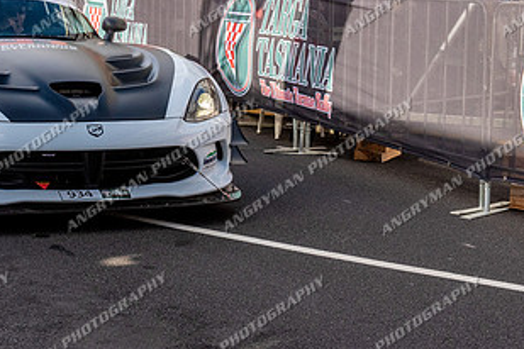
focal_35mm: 94
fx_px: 1368
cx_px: 115
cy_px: 82
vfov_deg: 14.5
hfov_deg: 21.4
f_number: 10
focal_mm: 50
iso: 1250
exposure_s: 1/1250
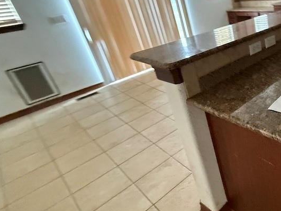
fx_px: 219
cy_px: 72
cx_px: 269
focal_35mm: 27
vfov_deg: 50.5
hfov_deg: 54.0
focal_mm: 2.22
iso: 1000
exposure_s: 1/60
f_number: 2.2
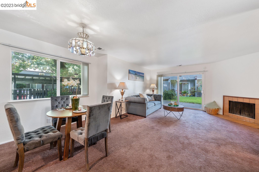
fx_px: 94
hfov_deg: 108.3
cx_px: 130
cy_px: 86
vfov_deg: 85.4
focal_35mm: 13
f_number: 9
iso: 125
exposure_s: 1/1.67
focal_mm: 13
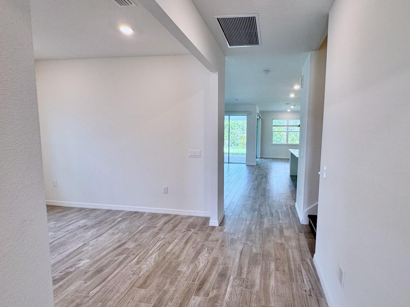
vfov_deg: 74.7
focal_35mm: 17
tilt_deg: -6.0
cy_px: 152
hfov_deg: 89.9
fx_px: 201
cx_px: 245
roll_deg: -1.3
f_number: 2.2
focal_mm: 2.22
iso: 100
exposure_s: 1/120
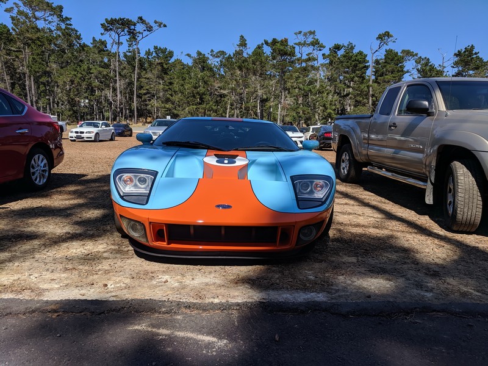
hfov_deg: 67.3
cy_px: 183
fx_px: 367
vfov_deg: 53.1
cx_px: 244
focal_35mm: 26
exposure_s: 1/3205
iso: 49
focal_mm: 4.67
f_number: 2
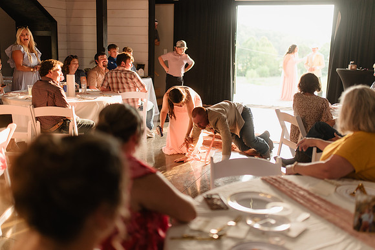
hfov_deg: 48.9
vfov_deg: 33.7
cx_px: 187
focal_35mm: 40
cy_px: 123
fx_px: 413
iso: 320
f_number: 1.4
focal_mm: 35
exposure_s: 1/200
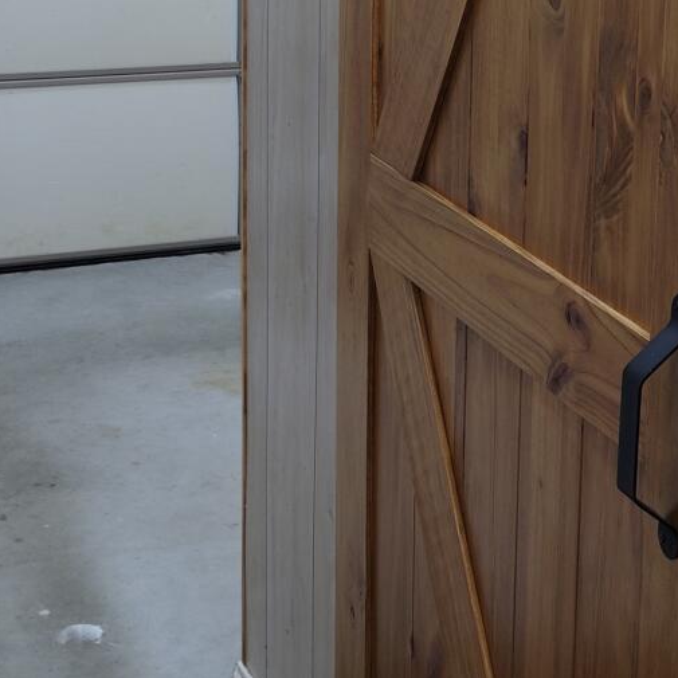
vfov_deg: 20.4
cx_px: 679
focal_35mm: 84
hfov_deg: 20.0
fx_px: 1861
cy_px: 137
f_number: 1.8
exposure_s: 1/120
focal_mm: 5.56
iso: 307
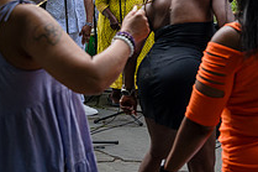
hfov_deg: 19.8
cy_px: -2
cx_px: 305
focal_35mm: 97
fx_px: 695
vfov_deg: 13.9
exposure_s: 1/640
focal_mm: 35
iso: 640
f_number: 4
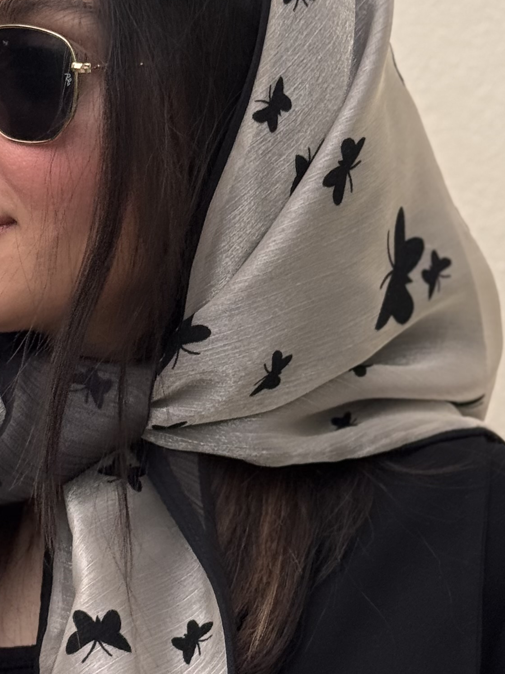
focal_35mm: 130
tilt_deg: -4.5
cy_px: 327
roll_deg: -1.7
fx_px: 2528
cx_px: 72
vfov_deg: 15.2
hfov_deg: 11.3
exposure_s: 1/428
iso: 64
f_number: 1.78
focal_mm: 6.76
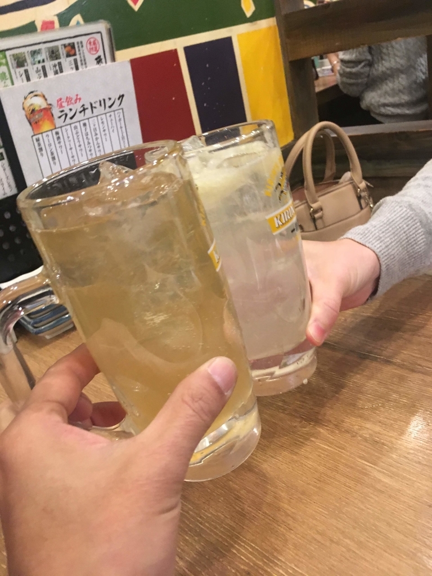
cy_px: 288
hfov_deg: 48.2
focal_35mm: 29
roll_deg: +13.9
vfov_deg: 61.7
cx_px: 216
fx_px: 483
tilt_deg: -25.8
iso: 200
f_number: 2.2
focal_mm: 4.15
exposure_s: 1/17
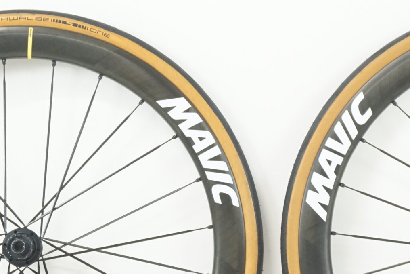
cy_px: 154
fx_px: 1378
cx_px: 270
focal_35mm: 121
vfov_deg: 11.3
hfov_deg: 16.9
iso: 2000
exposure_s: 1/80
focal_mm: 32
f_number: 5.6
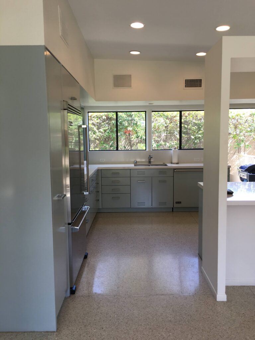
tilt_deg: -7.1
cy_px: 170
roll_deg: +1.8
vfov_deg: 61.7
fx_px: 285
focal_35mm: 29
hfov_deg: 48.2
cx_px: 128
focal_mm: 4.15
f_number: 2.2
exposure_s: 1/60
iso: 25
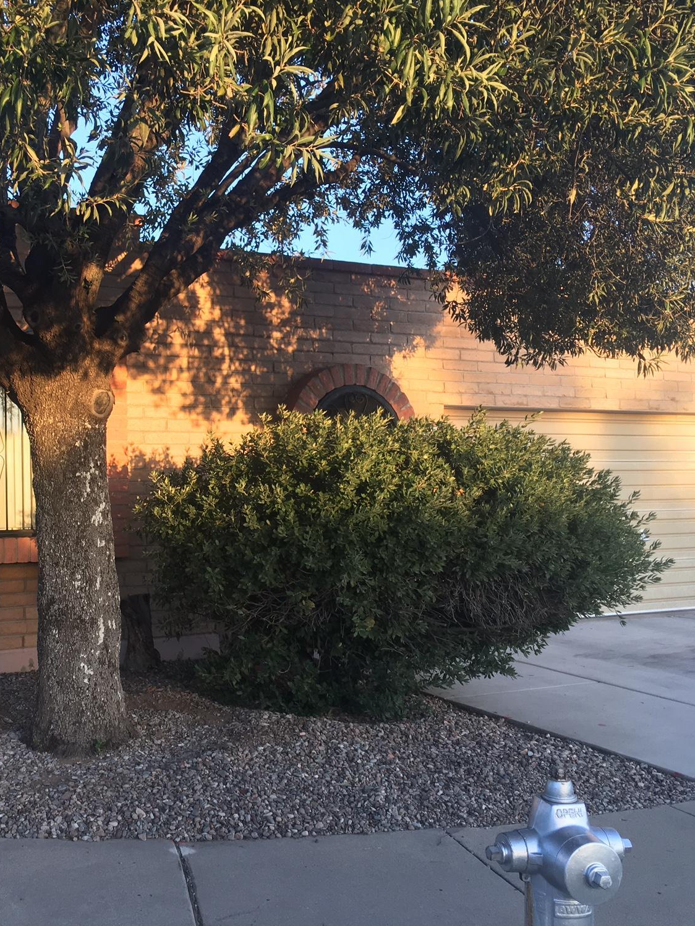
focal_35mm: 39
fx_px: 1044
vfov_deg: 47.9
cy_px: 465
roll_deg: +0.5
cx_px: 191
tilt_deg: +2.2
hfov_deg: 36.1
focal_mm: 4.15
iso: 32
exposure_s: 1/120
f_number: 2.2
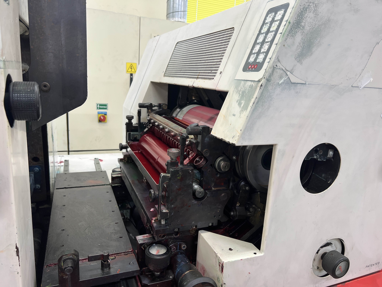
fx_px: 287
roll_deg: -3.8
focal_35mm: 26
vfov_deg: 53.1
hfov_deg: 67.3
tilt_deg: -13.3
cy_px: 144
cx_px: 191
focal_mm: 5.7
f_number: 1.5
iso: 64
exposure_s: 1/100
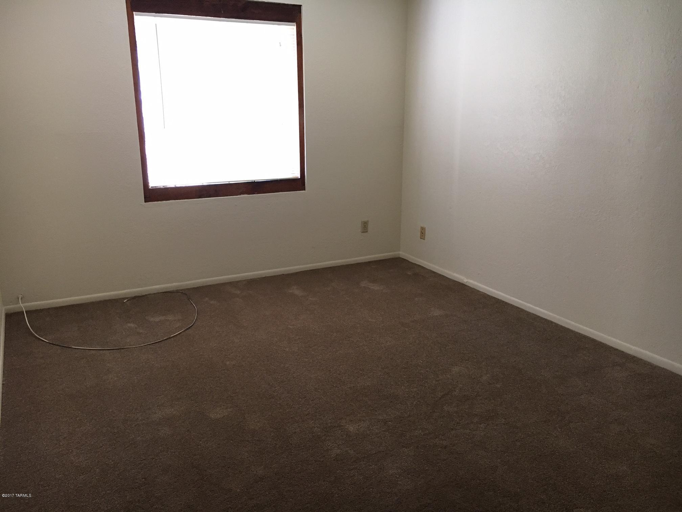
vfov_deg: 48.2
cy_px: 256
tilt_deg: -14.9
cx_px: 341
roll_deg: +0.1
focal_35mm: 29
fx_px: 571
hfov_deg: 61.7
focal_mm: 4.15
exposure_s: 1/30
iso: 125
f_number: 2.2
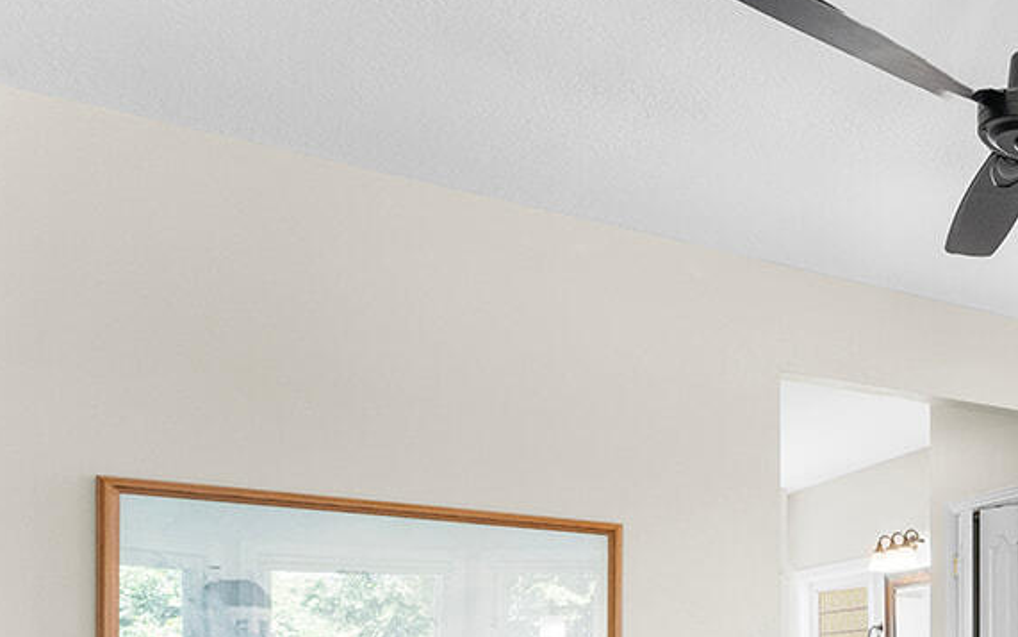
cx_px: 1375
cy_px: 682
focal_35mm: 40
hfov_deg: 33.3
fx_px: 1110
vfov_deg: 29.2
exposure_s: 1/5
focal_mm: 14
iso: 800
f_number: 8
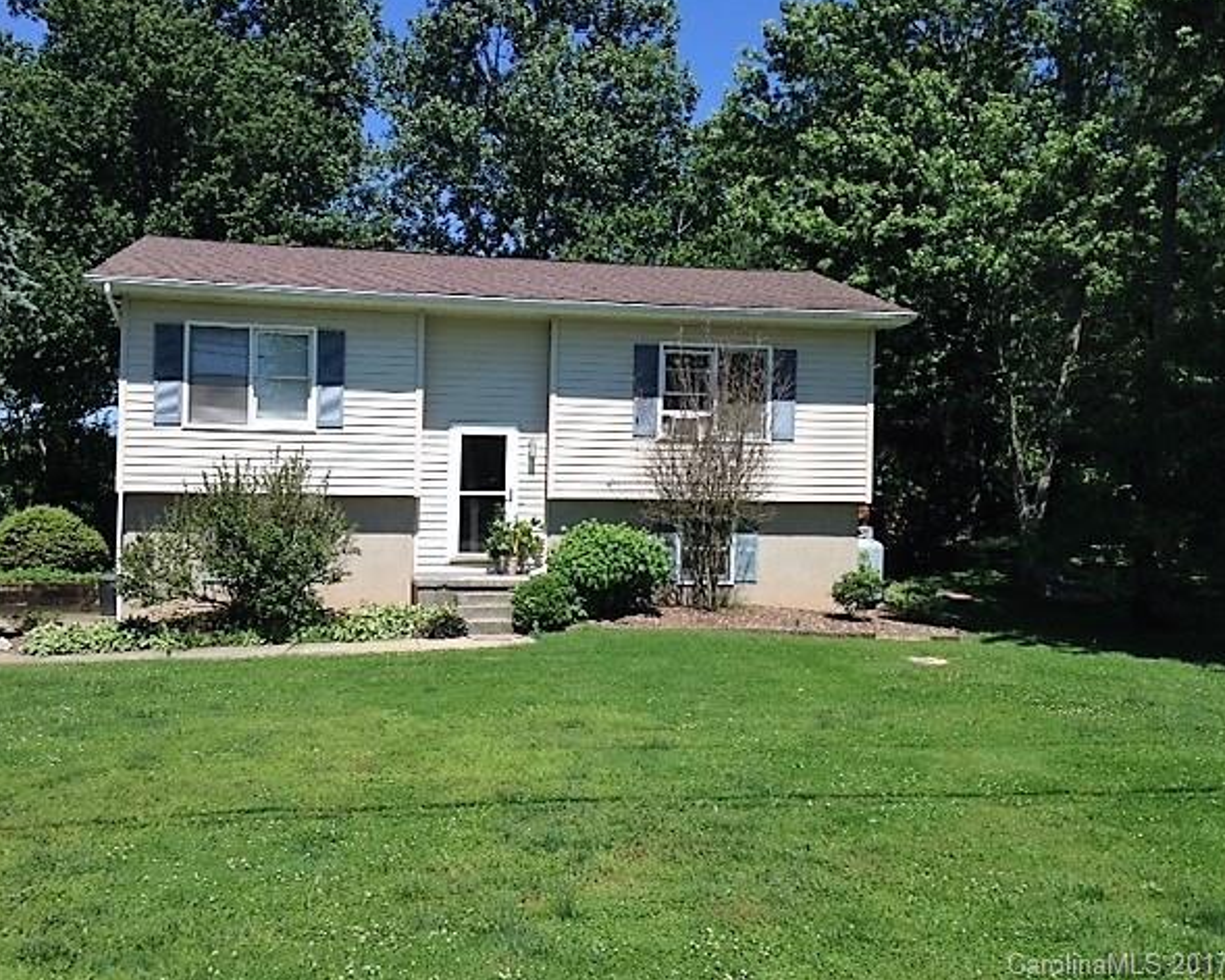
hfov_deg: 51.5
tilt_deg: -0.9
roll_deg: +0.7
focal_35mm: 35
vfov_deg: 42.2
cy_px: 485
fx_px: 1269
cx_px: 580
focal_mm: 4.12
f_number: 2.4
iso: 50
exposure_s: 1/1748
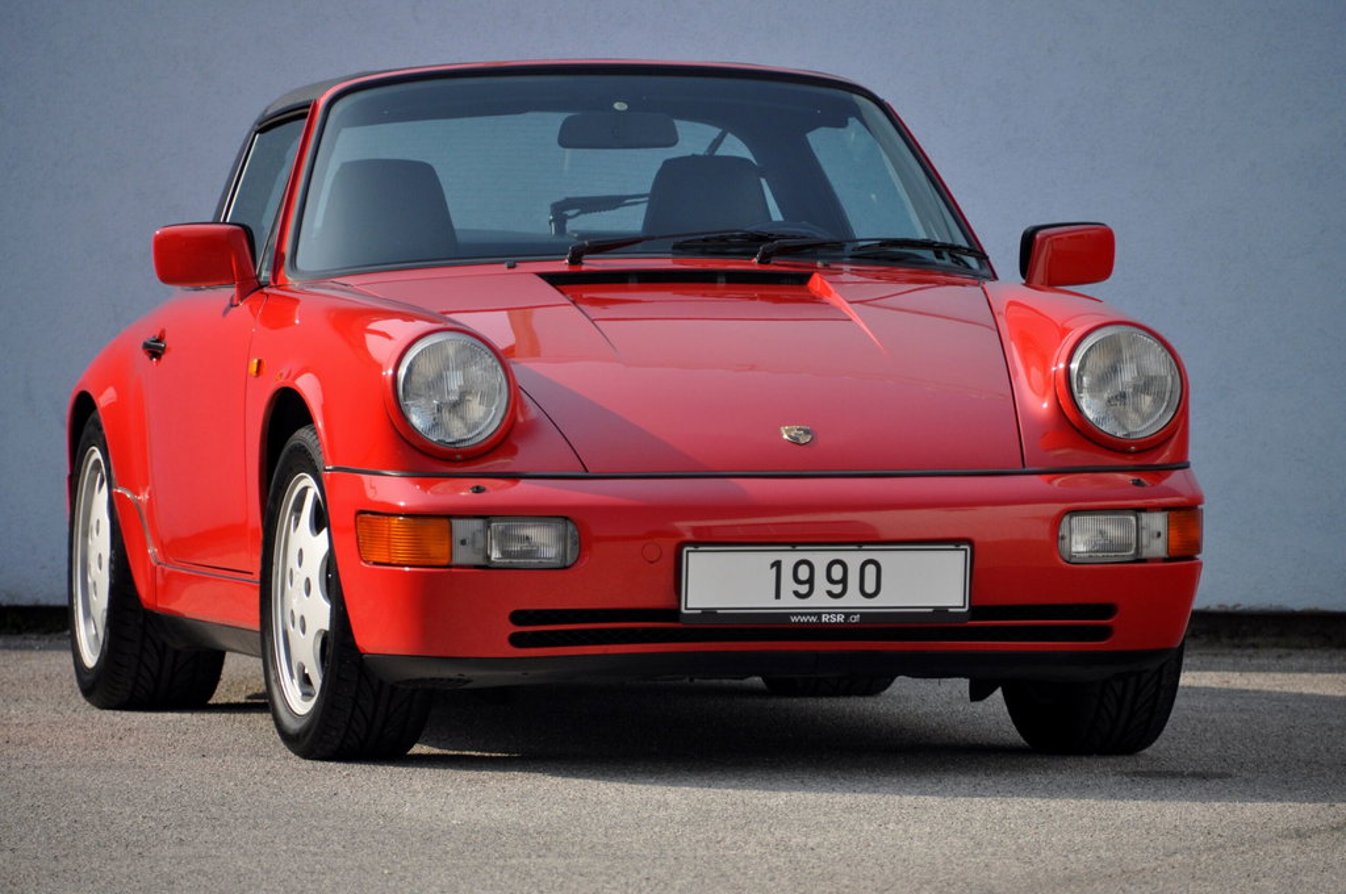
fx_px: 12883
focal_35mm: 345
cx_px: 673
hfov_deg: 6.0
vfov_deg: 4.0
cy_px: 447
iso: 500
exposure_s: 1/400
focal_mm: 230
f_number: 6.3
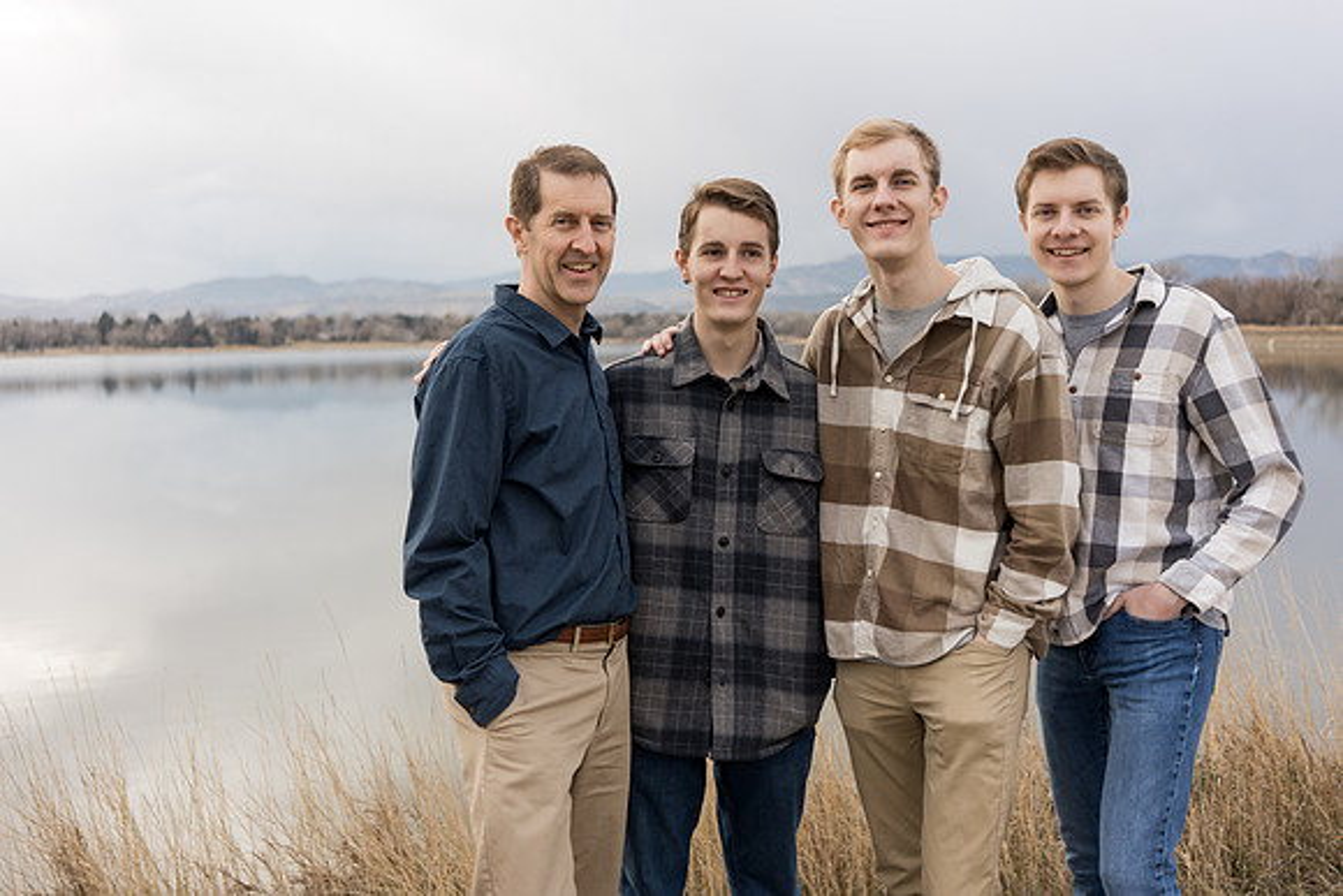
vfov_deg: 37.9
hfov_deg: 54.4
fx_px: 1306
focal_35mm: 35
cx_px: 672
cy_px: 448
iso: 200
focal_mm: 35
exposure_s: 1/320
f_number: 2.8
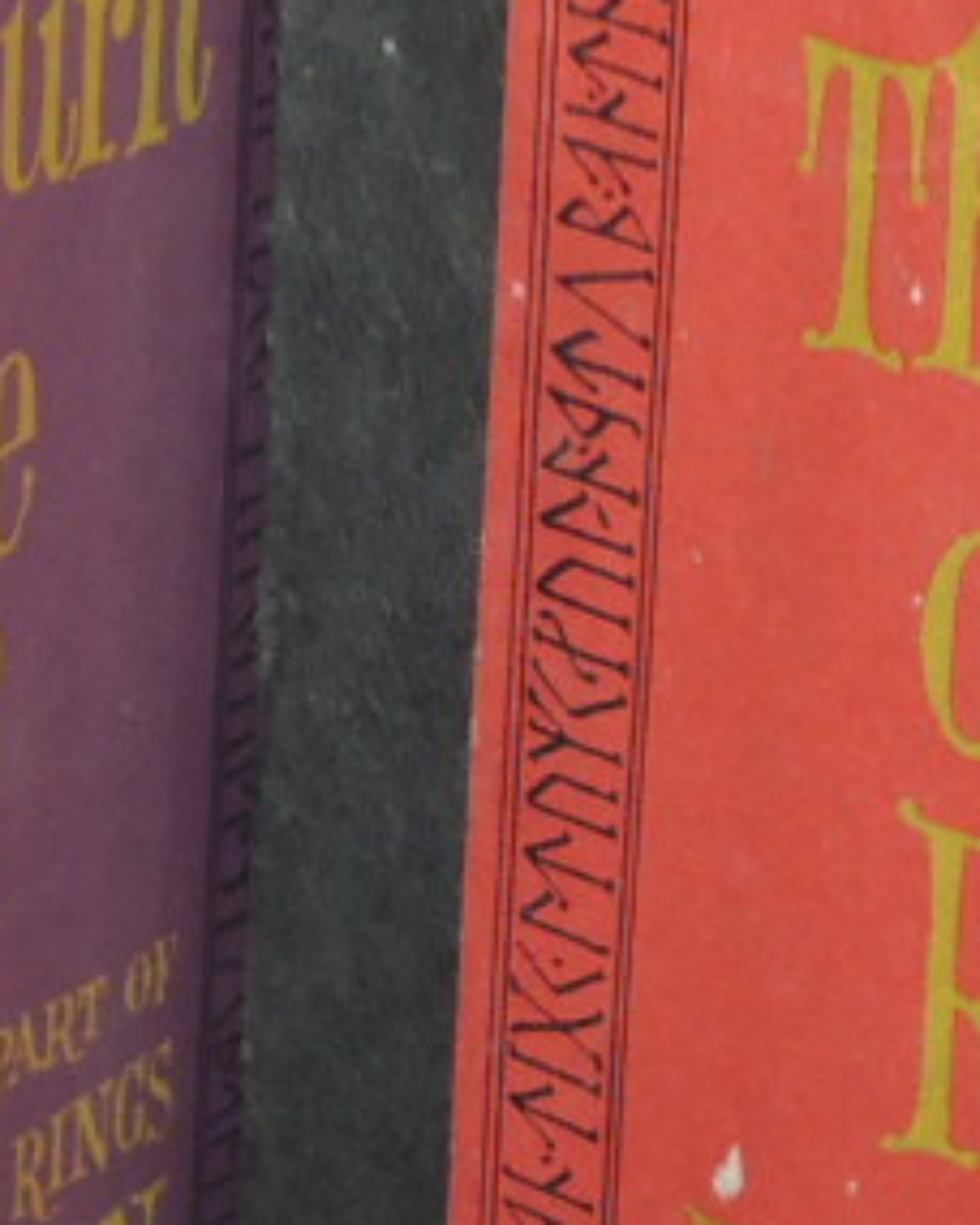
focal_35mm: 247
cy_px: 1216
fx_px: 8955
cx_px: 224
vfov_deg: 7.8
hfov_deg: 6.3
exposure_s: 1/30
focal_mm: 8.1
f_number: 3.5
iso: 200
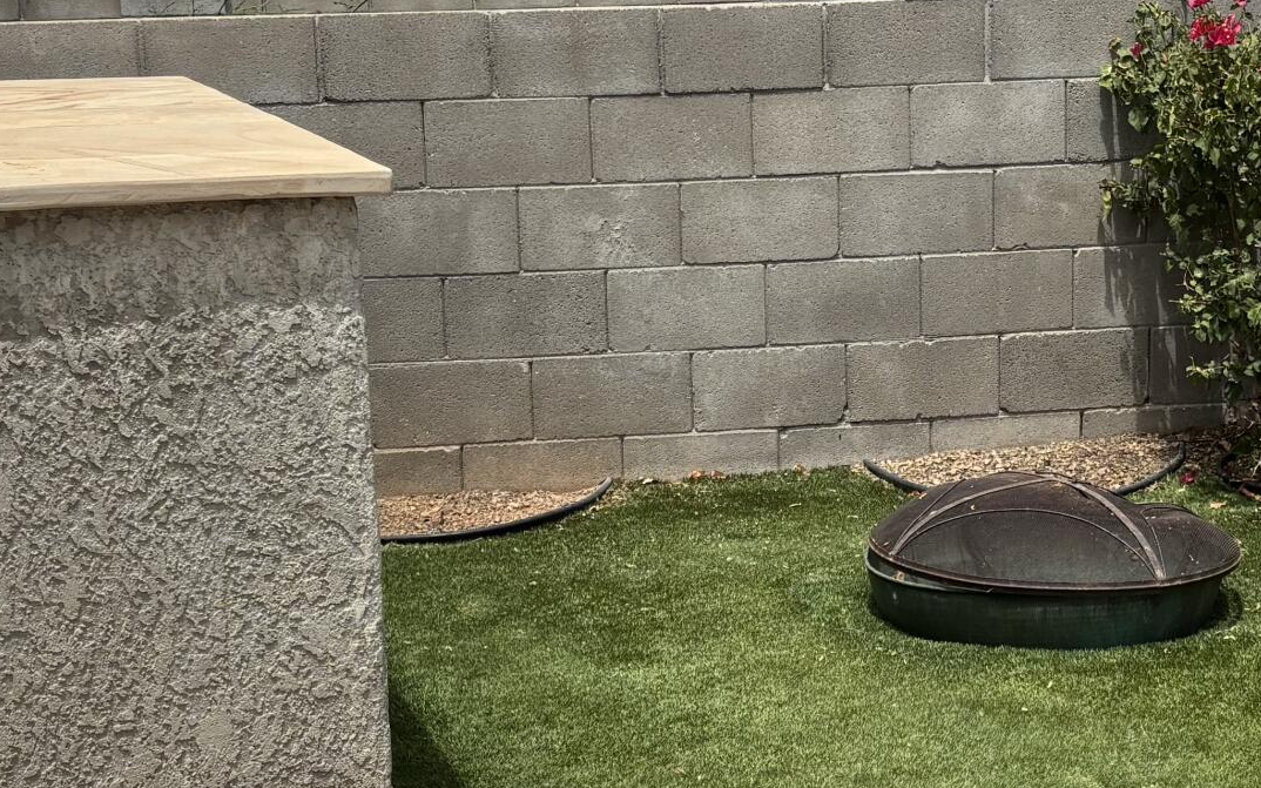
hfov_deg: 26.7
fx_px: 2646
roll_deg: +1.1
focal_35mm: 77
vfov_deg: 16.9
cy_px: 506
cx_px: 829
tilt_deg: -13.0
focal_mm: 5.96
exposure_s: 1/4425
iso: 50
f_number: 1.6
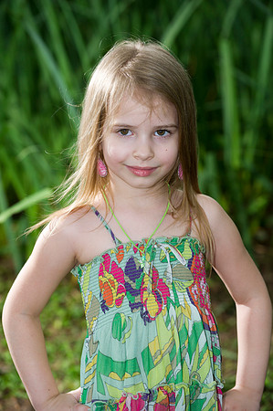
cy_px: 206
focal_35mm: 135
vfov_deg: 15.2
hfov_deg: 10.1
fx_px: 1539
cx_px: 136
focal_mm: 135
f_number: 5
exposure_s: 1/125
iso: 200
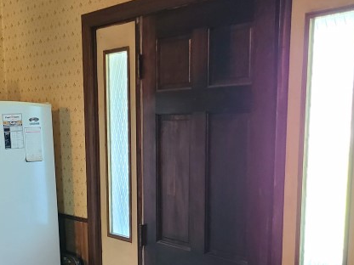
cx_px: 80
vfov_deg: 22.0
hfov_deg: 29.7
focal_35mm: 64
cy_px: 270
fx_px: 654
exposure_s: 1/40
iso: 320
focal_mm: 5.4
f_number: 1.8
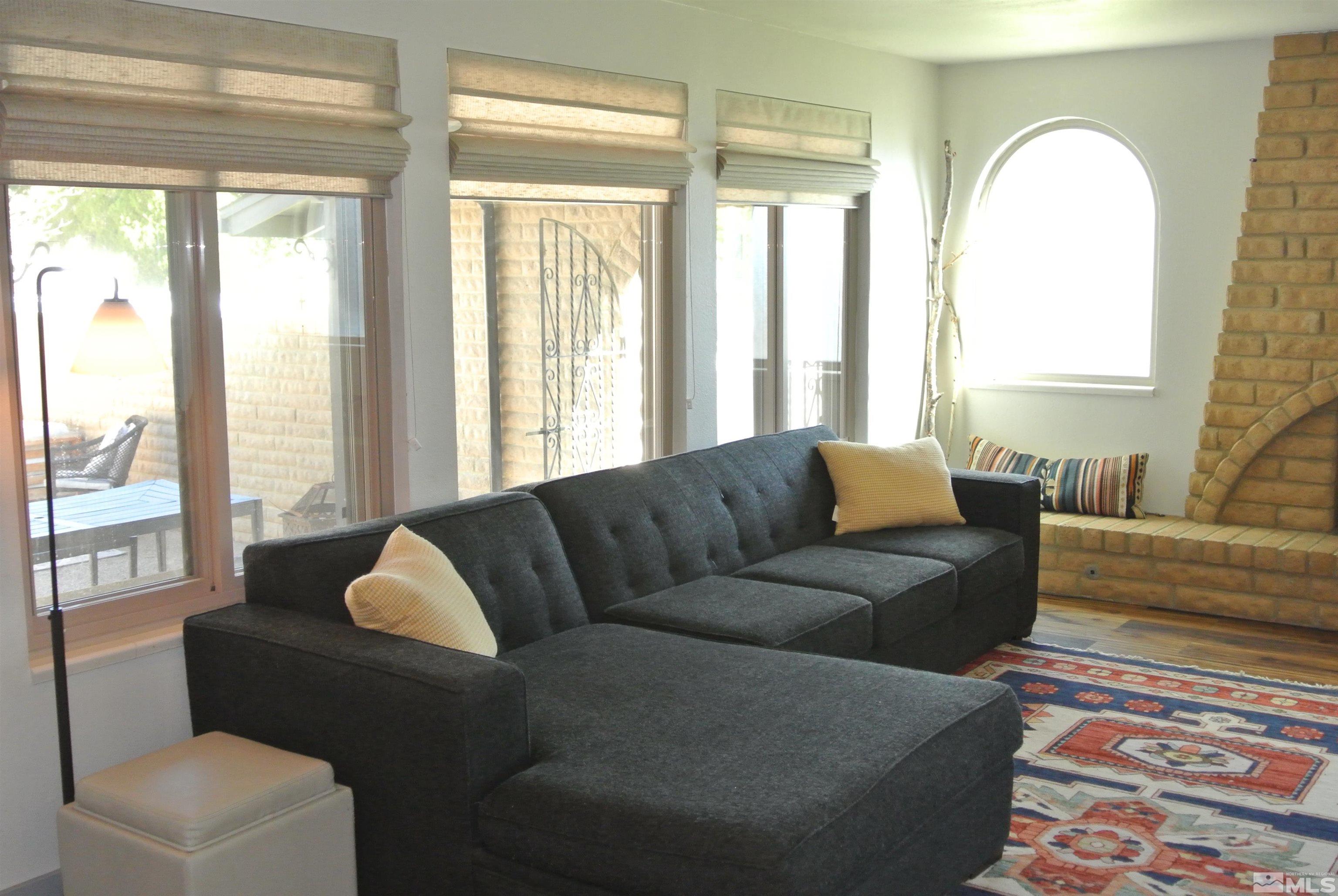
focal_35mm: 39
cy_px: 448
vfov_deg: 34.3
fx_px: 1451
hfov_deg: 49.5
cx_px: 669
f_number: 4
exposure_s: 1/60
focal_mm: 14.5
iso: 800
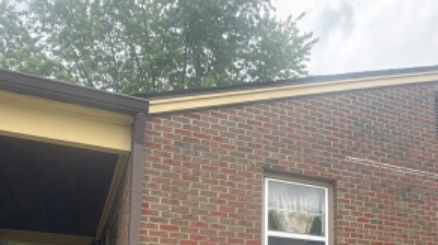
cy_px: 289
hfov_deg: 56.7
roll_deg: -0.7
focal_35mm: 35
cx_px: 225
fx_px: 406
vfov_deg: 29.3
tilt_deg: +5.2
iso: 40
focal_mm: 2.22
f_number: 2.2
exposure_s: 1/222
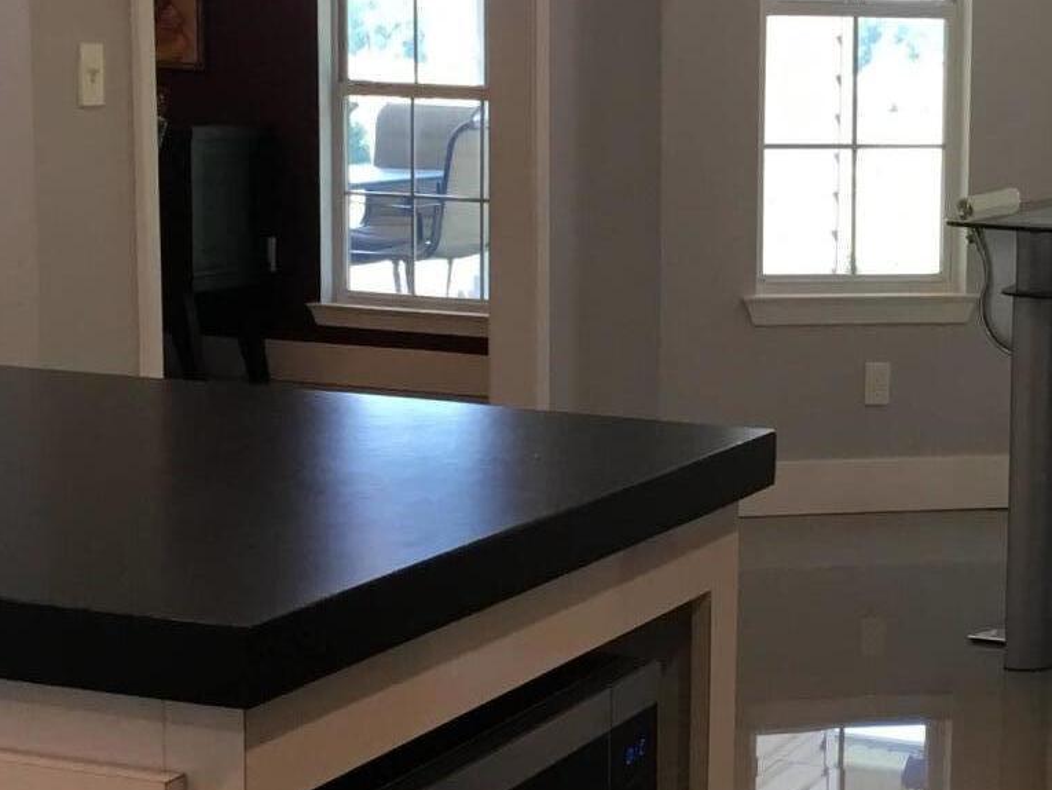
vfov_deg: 18.2
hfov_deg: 23.6
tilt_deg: -8.5
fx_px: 2462
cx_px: 887
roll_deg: -0.9
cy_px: 389
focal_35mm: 81
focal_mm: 3.3
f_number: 2.4
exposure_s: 1/30
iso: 25
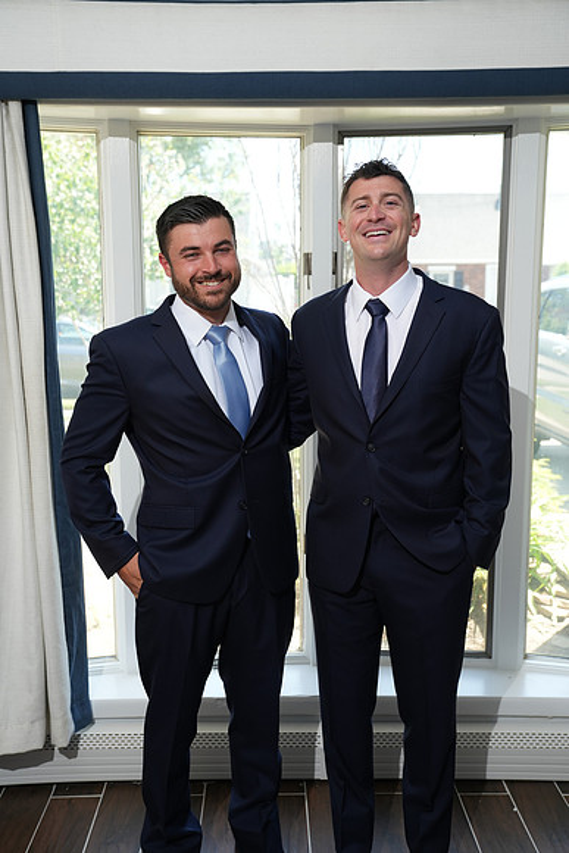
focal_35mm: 38
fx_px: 900
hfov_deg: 35.1
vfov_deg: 50.7
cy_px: 426
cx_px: 284
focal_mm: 38
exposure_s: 1/200
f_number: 4
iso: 320
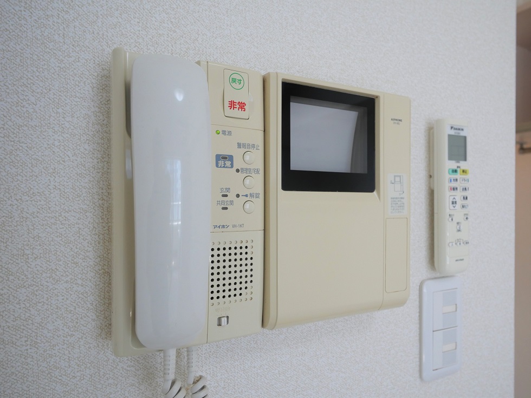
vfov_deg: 61.1
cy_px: 199
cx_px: 266
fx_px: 337
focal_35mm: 22
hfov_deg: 76.4
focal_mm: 11
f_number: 4.5
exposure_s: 1/125
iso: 800
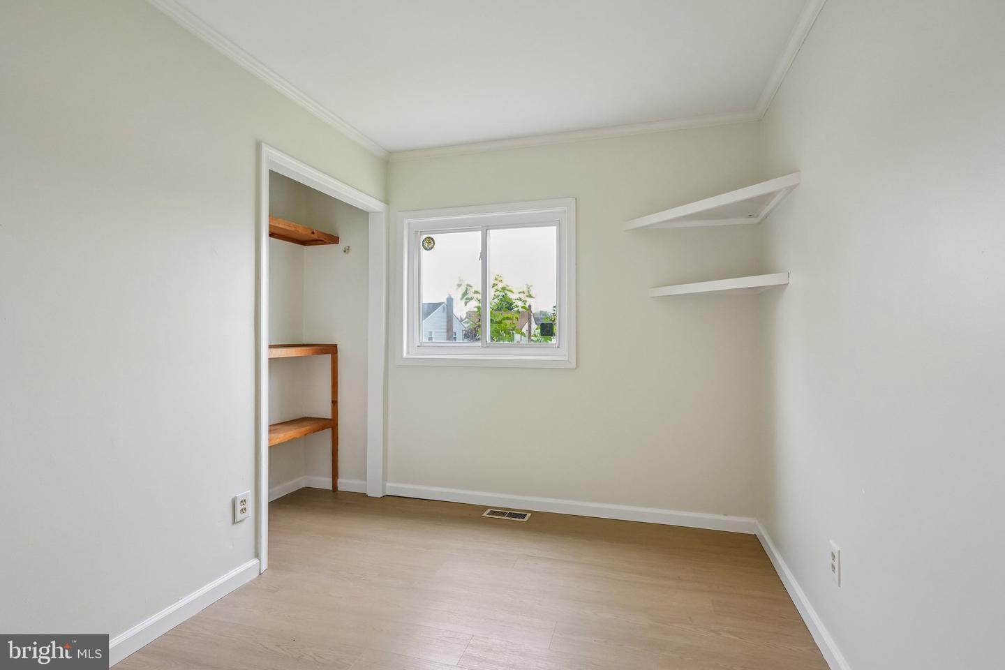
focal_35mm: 17
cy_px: 335
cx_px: 502
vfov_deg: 70.4
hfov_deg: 93.3
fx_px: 475
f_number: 6.3
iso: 3200
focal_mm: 17
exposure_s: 1/400
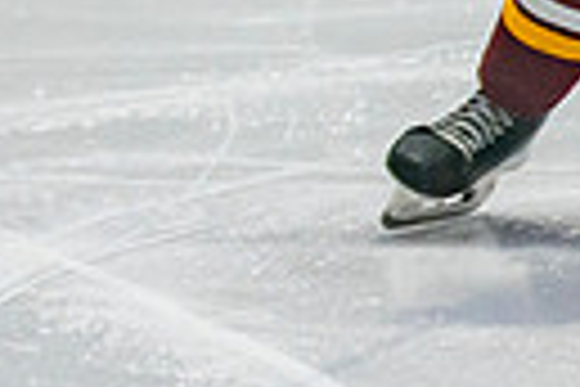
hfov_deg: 3.0
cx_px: 1068
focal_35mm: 694
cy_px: -332
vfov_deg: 2.0
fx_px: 11180
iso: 800
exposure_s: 1/640
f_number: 2.8
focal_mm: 85
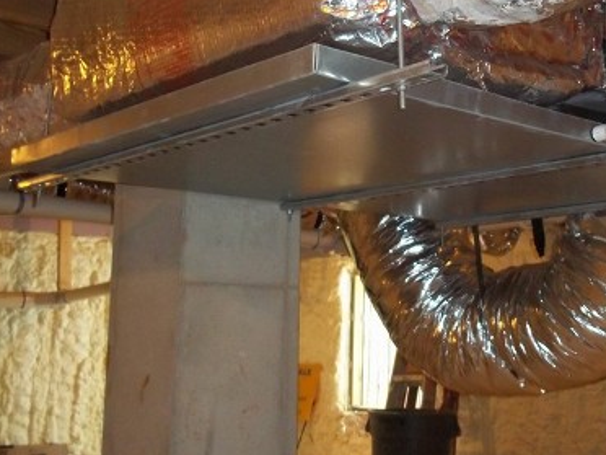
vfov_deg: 25.1
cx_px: 451
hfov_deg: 32.6
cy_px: 157
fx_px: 1015
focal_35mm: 58
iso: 320
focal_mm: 6.5
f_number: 3.1
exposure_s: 1/30
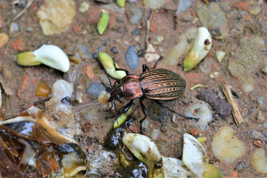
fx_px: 611
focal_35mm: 82
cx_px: 134
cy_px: 89
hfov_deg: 24.6
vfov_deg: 16.5
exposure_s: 1/125
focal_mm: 55
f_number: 5.6
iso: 140
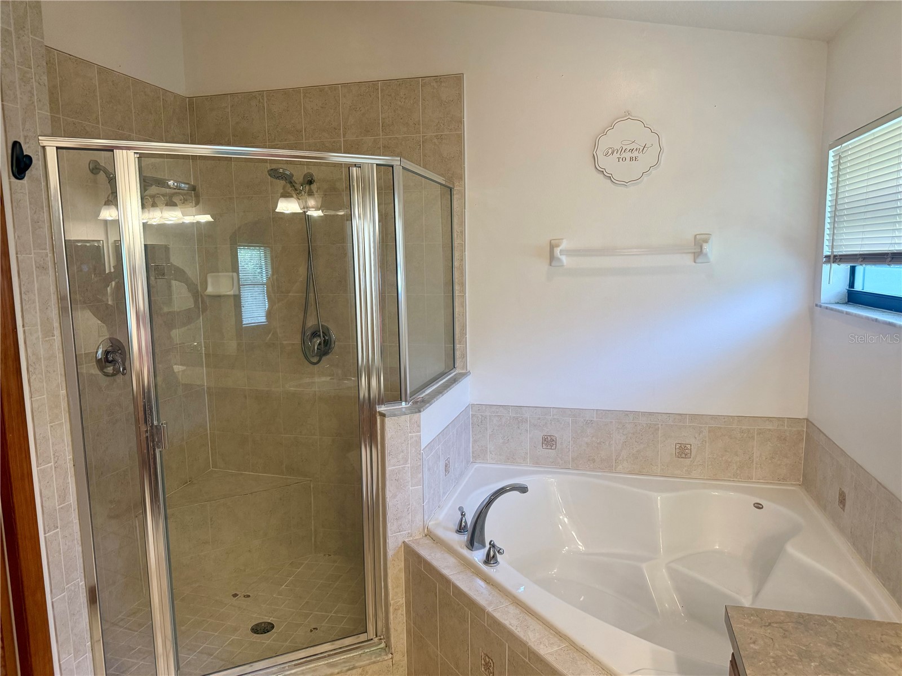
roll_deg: +1.4
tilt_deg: -5.4
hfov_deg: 71.6
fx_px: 625
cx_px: 451
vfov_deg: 56.8
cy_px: 338
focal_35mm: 24
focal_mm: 6.76
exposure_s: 1/120
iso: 250
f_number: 1.78
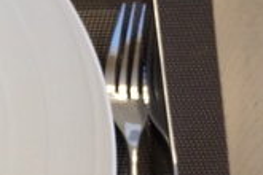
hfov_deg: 14.5
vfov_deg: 11.1
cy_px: 181
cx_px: -230
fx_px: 891
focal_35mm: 122
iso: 1250
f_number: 4
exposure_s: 1/60
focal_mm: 21
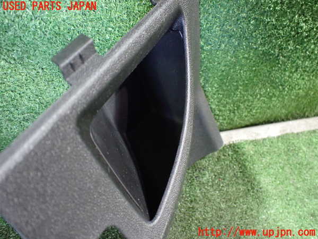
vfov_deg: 46.8
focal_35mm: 30
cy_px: 120
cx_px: 159
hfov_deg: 60.0
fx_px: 276
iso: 800
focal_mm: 5.4
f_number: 2.3
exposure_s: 1/30
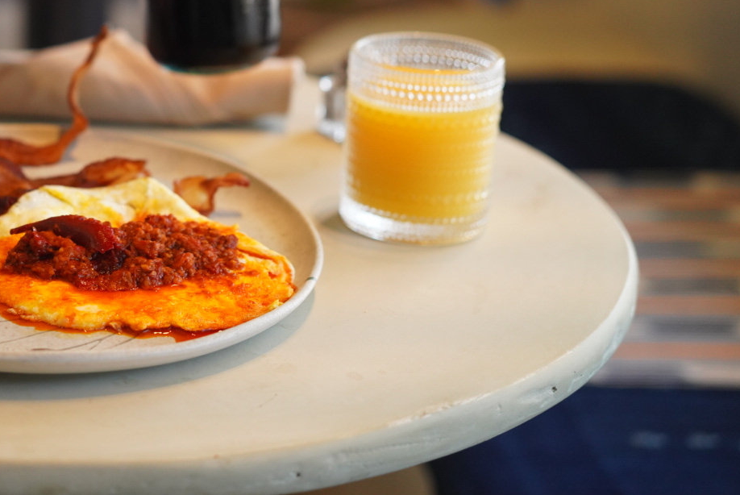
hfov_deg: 22.8
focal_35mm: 88
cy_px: 71
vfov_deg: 15.4
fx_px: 1811
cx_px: 143
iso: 1250
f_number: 2.5
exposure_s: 1/250
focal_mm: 50
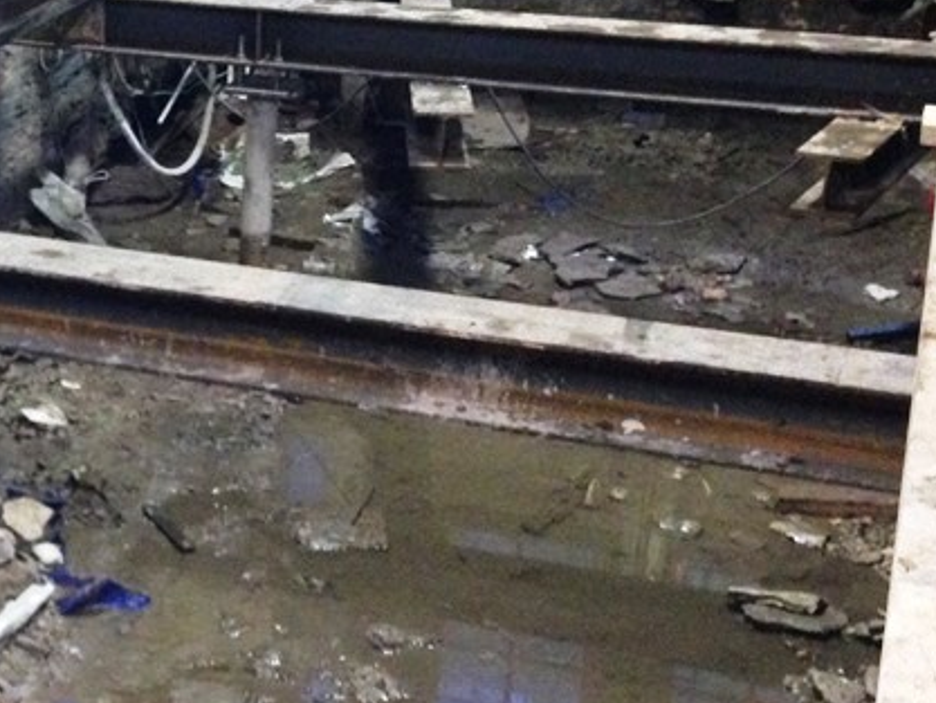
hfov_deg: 23.0
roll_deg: +0.9
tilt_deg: -24.3
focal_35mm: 81
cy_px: 400
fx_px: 2191
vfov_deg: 18.2
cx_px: -22
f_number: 2.4
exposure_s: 1/17
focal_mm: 4.12
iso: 400
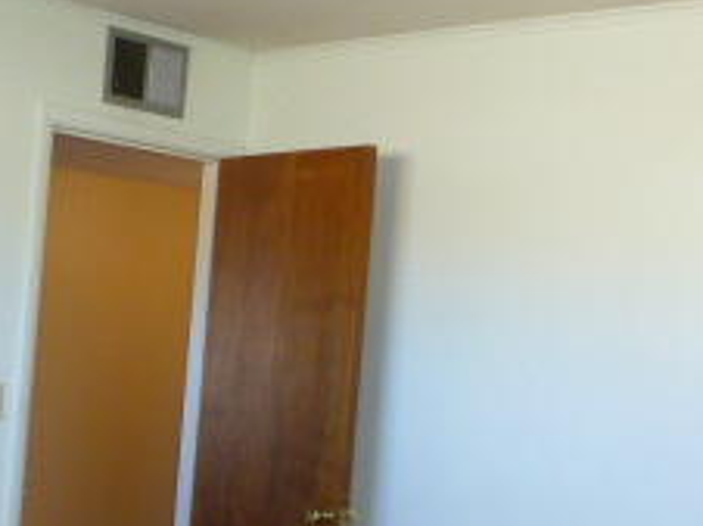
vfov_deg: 21.6
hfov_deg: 27.9
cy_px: 261
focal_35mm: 68
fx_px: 1380
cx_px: 121
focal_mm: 4.3
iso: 400
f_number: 3.3
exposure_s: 1/60
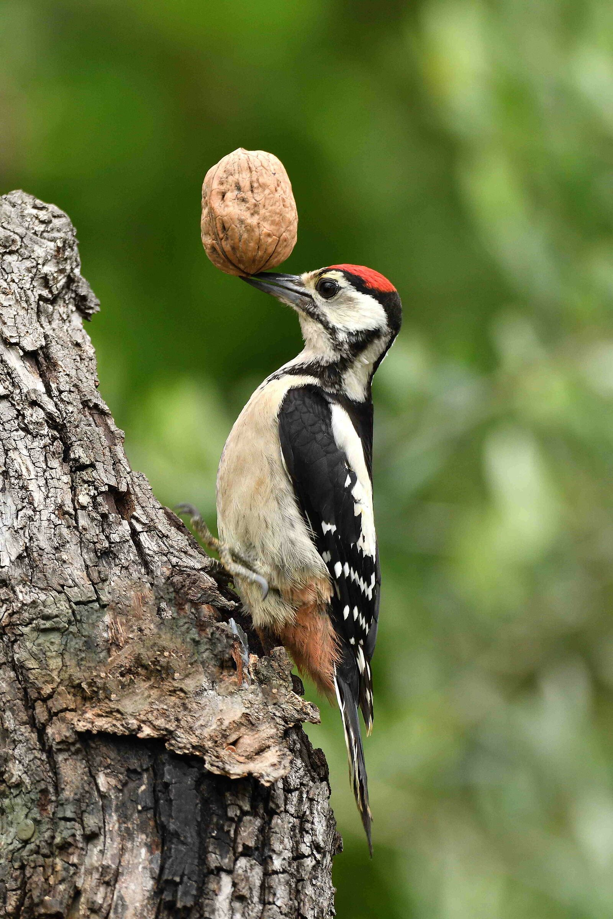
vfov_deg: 2.3
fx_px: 22986
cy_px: 460
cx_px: 306
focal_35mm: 900
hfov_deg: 1.5
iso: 1000
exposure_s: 1/1250
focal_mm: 600
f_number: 8
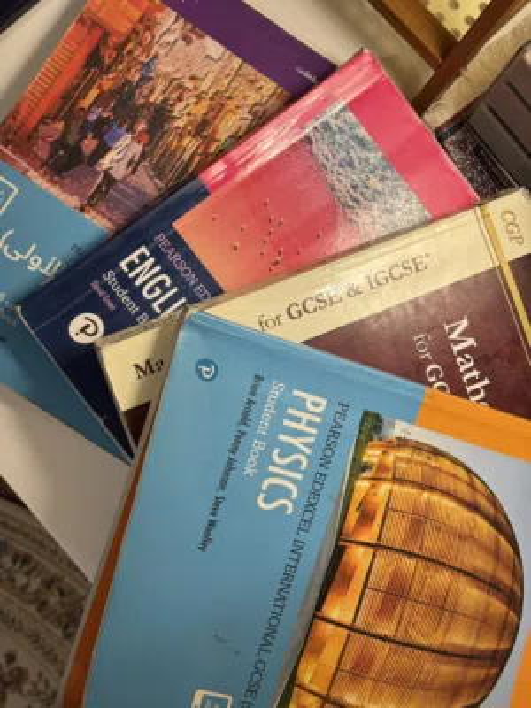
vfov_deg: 39.7
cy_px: 354
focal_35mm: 48
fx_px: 982
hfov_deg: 30.3
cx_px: 266
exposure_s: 1/100
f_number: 1.78
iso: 80
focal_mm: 6.76
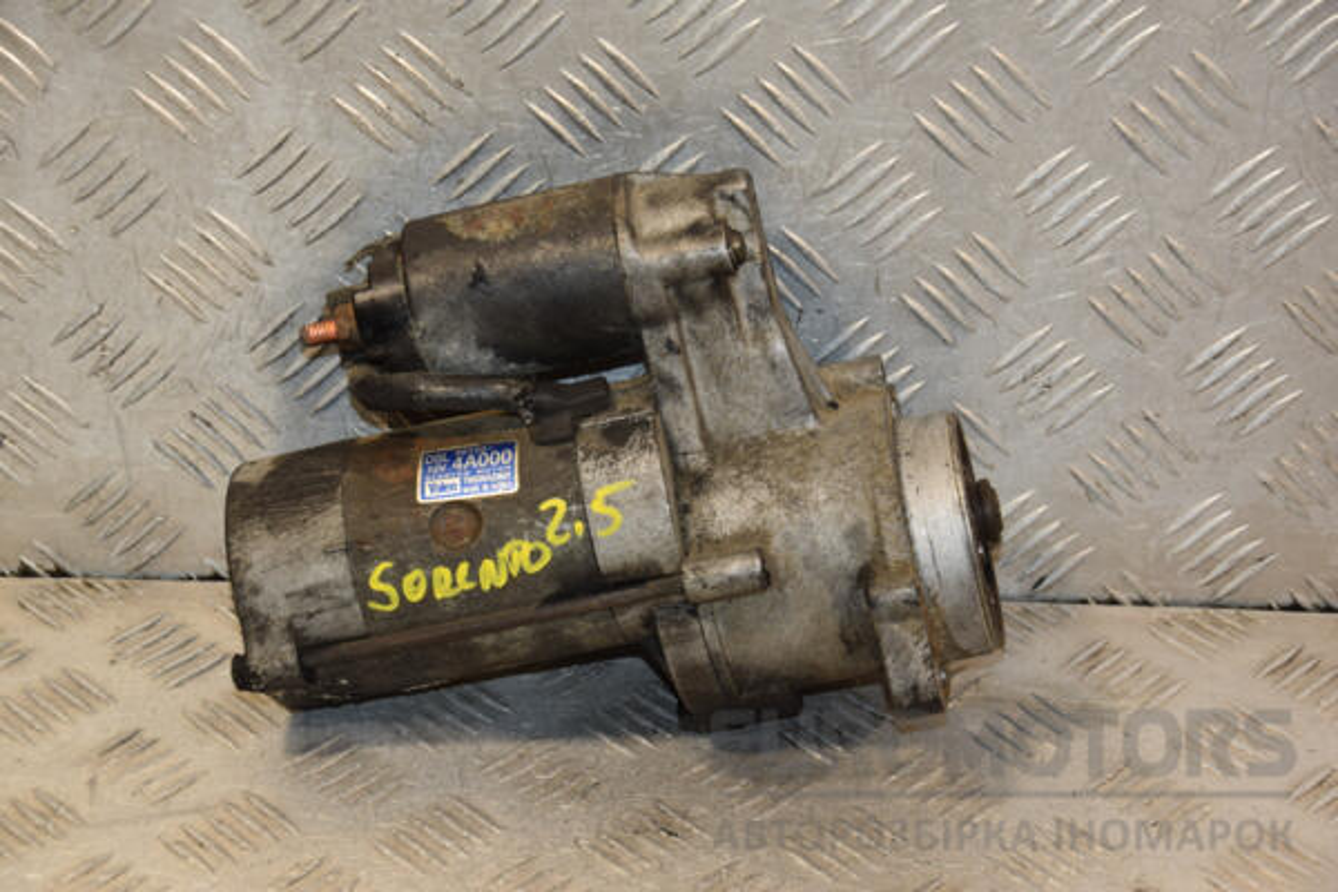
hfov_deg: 21.9
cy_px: 446
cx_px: 669
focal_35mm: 93
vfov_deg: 14.7
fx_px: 3456
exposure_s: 1/160
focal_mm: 62
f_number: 5.3
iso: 800
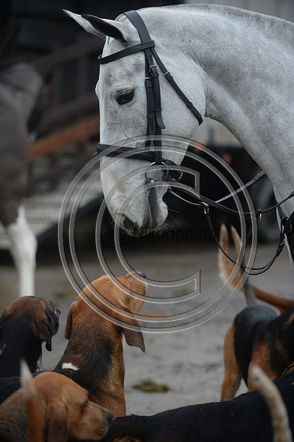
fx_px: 1423
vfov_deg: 17.7
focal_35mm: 116
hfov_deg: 11.8
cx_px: 147
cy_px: 221
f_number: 2.8
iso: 1600
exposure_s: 1/800
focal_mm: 116
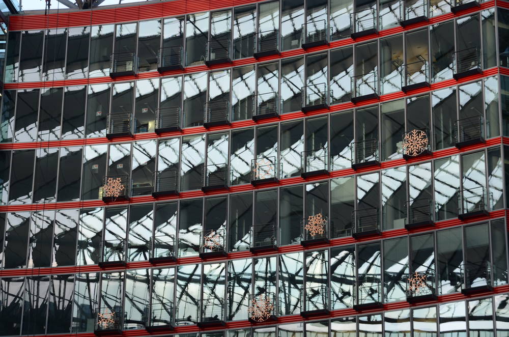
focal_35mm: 105
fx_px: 1481
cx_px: 254
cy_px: 168
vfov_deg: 13.0
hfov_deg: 19.5
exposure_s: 1/60
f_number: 8
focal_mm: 70
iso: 250
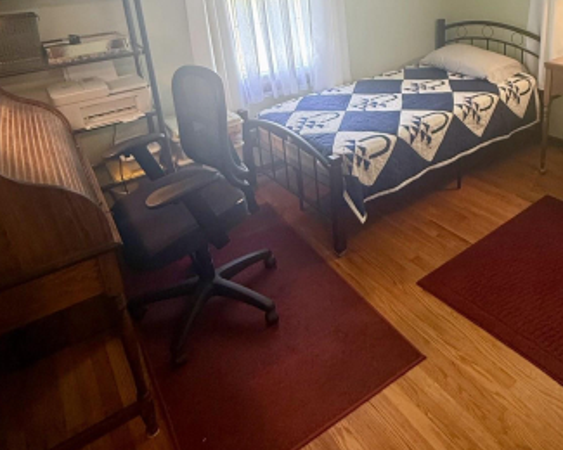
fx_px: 467
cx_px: 371
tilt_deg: -17.4
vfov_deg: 49.1
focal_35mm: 28
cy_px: 103
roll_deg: +2.6
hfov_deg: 60.9
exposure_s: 1/60
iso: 200
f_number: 2.2
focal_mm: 2.22
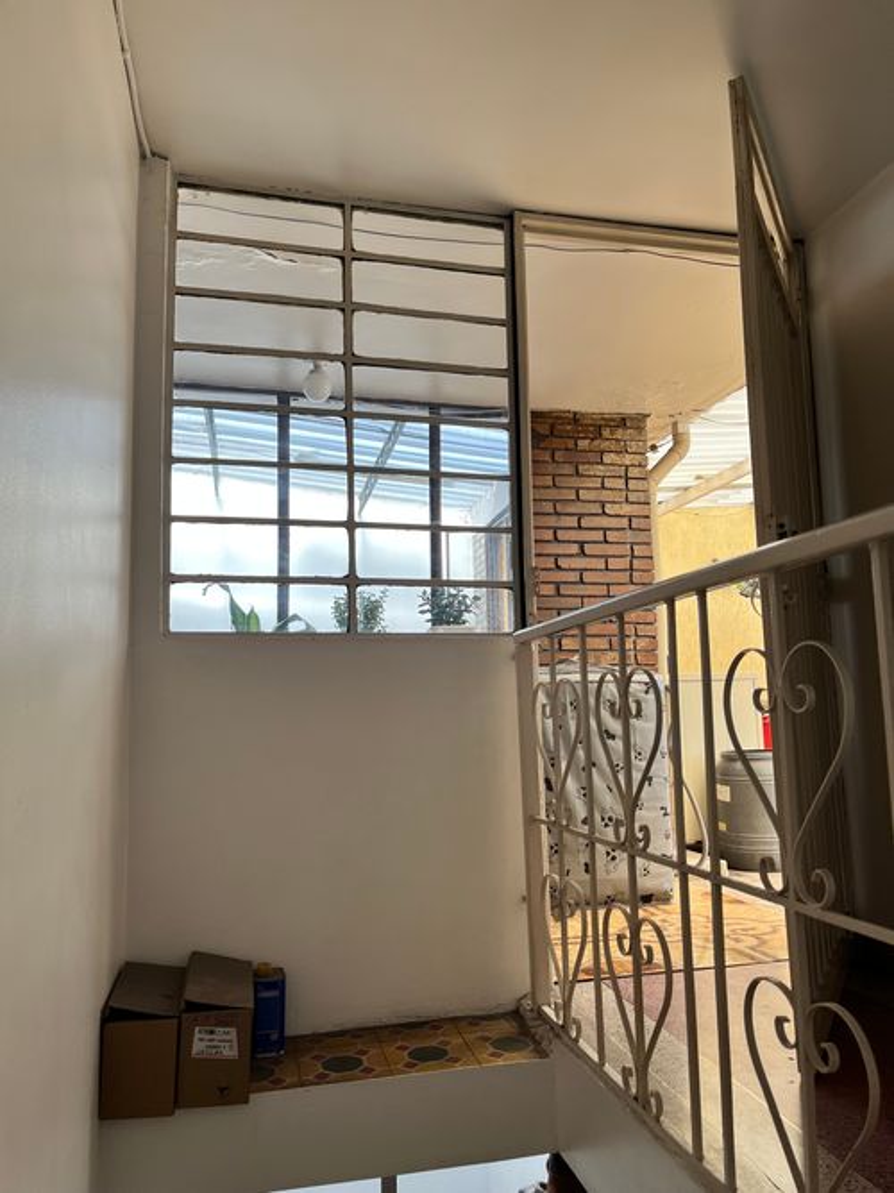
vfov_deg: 67.3
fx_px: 896
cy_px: 596
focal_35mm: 26
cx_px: 447
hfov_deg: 53.0
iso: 40
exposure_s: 1/174
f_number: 1.6
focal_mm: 5.1
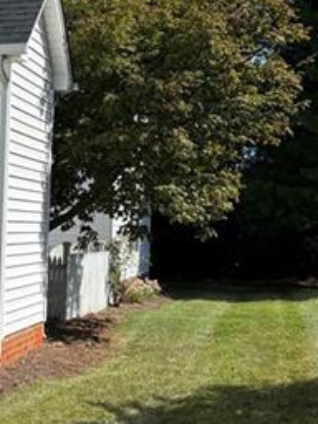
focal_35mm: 78
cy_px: 217
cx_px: -80
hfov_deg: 17.8
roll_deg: -2.2
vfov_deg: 25.0
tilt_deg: -0.4
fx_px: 955
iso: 50
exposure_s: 1/6711
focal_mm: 5.96
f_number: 1.6
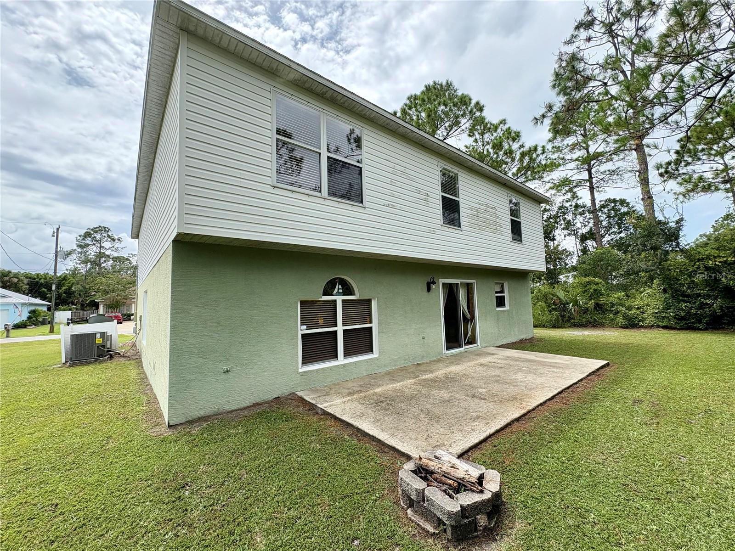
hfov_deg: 102.1
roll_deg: +1.8
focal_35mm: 14
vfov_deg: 85.7
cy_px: 276
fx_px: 297
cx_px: 368
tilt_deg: +4.2
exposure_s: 1/812
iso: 40
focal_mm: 2.22
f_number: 2.2
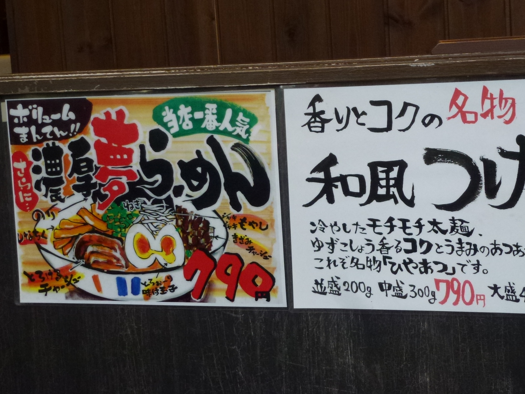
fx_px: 1289
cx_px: 307
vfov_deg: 17.4
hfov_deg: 23.0
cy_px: 220
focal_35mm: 85
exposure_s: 1/60
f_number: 4.7
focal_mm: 12.7
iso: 400
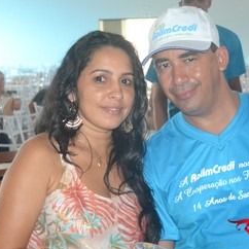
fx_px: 732
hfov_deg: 19.3
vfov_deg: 19.3
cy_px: 130
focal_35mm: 90
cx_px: 137
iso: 3200
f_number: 4.5
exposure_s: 1/60
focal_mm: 38
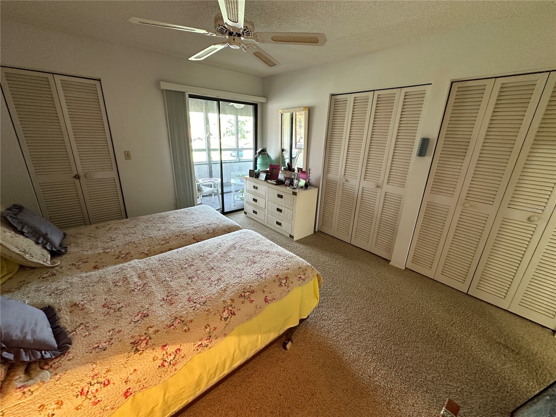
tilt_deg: -17.9
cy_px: 208
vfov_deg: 85.7
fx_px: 225
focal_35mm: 14
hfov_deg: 102.1
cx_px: 278
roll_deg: -1.9
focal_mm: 2.22
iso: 250
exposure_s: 1/60
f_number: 2.2
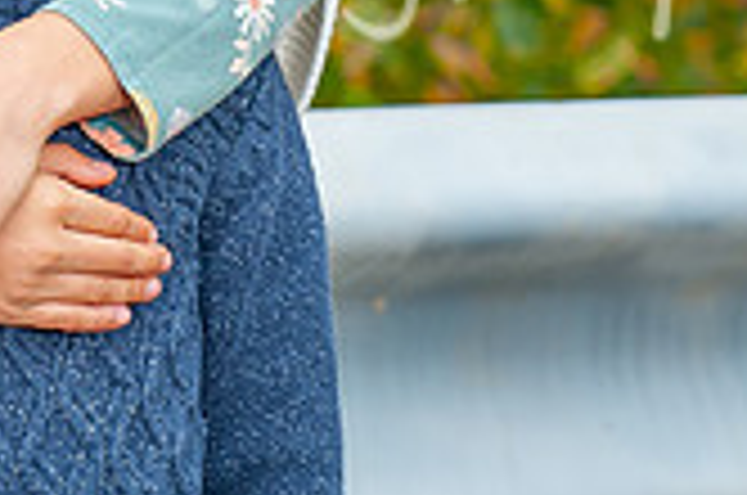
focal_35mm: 223
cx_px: -254
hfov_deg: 9.1
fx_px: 4618
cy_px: -283
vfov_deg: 6.1
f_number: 5
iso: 400
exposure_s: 1/160
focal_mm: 52
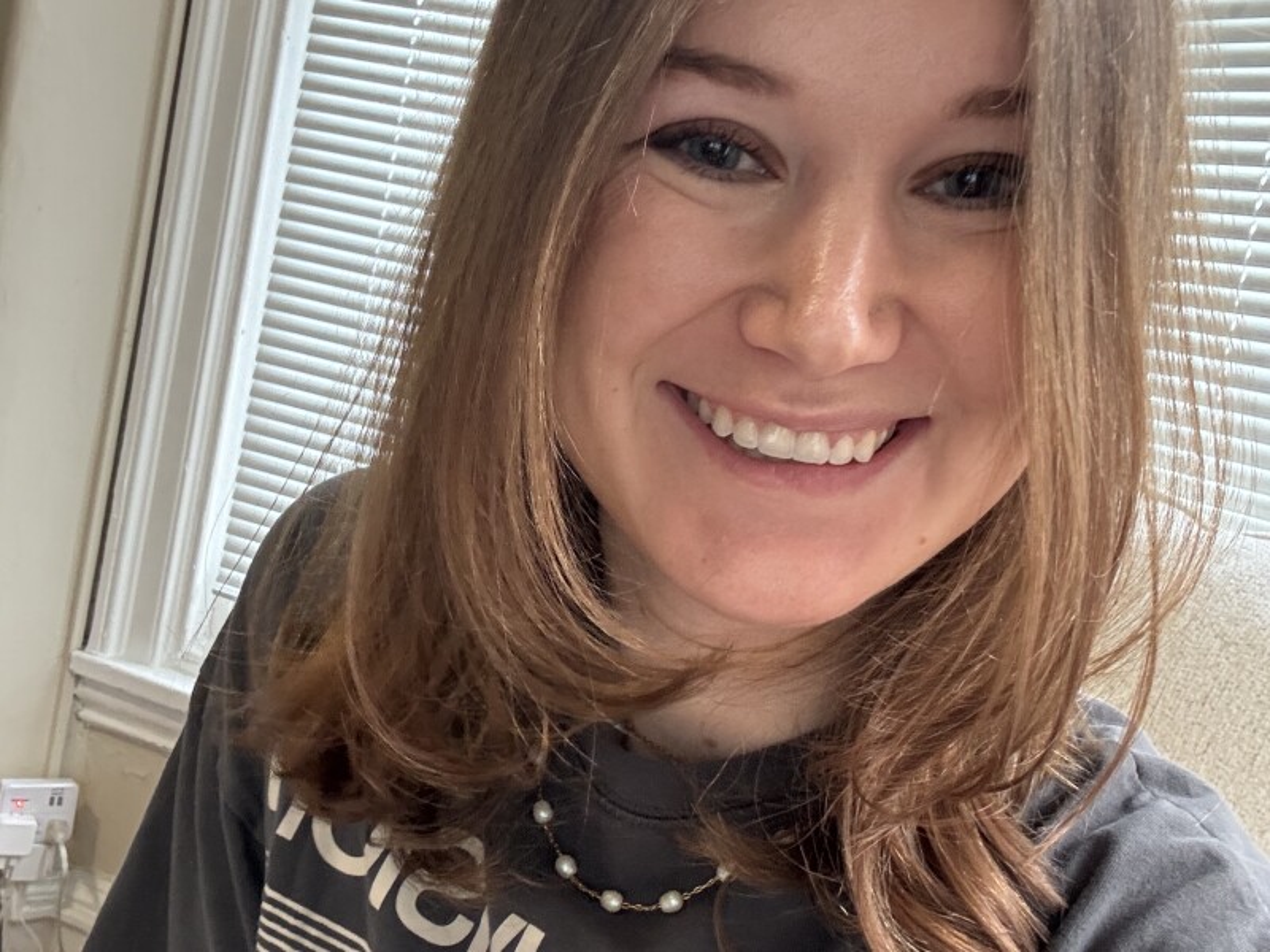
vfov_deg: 46.8
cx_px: 635
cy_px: 476
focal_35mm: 30
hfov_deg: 60.0
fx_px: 1101
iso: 320
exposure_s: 1/40
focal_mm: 2.69
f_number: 1.9
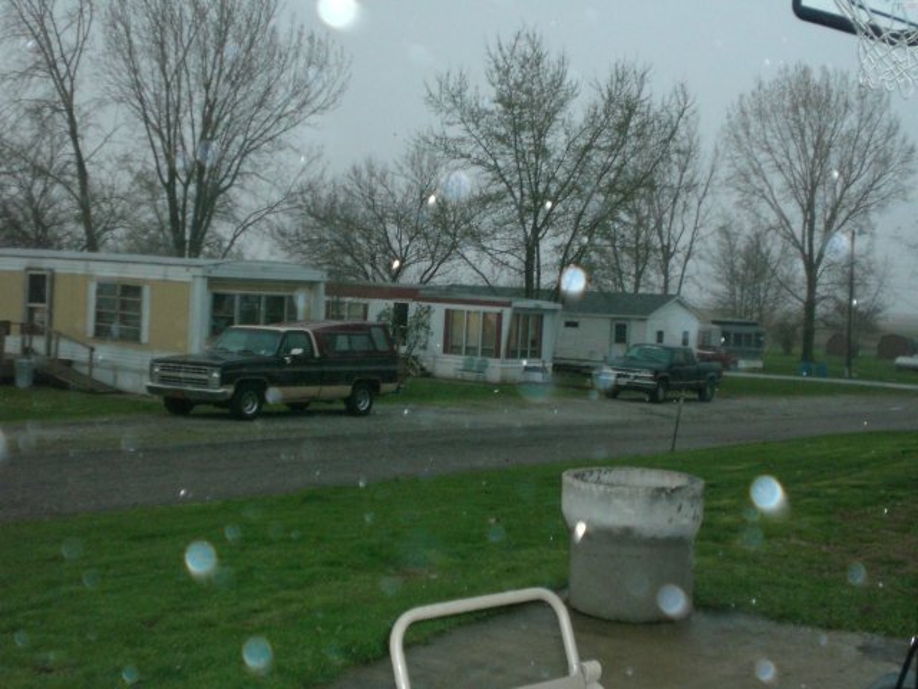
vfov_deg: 28.6
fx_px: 1352
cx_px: 459
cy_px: 344
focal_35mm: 51
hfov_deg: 37.5
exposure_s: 1/60
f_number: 3.6
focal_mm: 8.44
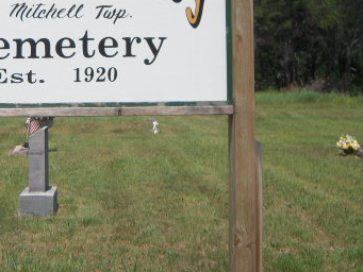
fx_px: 808
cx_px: 57
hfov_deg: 24.8
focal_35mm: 77
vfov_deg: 19.0
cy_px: 64
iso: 100
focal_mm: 7.3
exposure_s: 1/400
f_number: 6.4
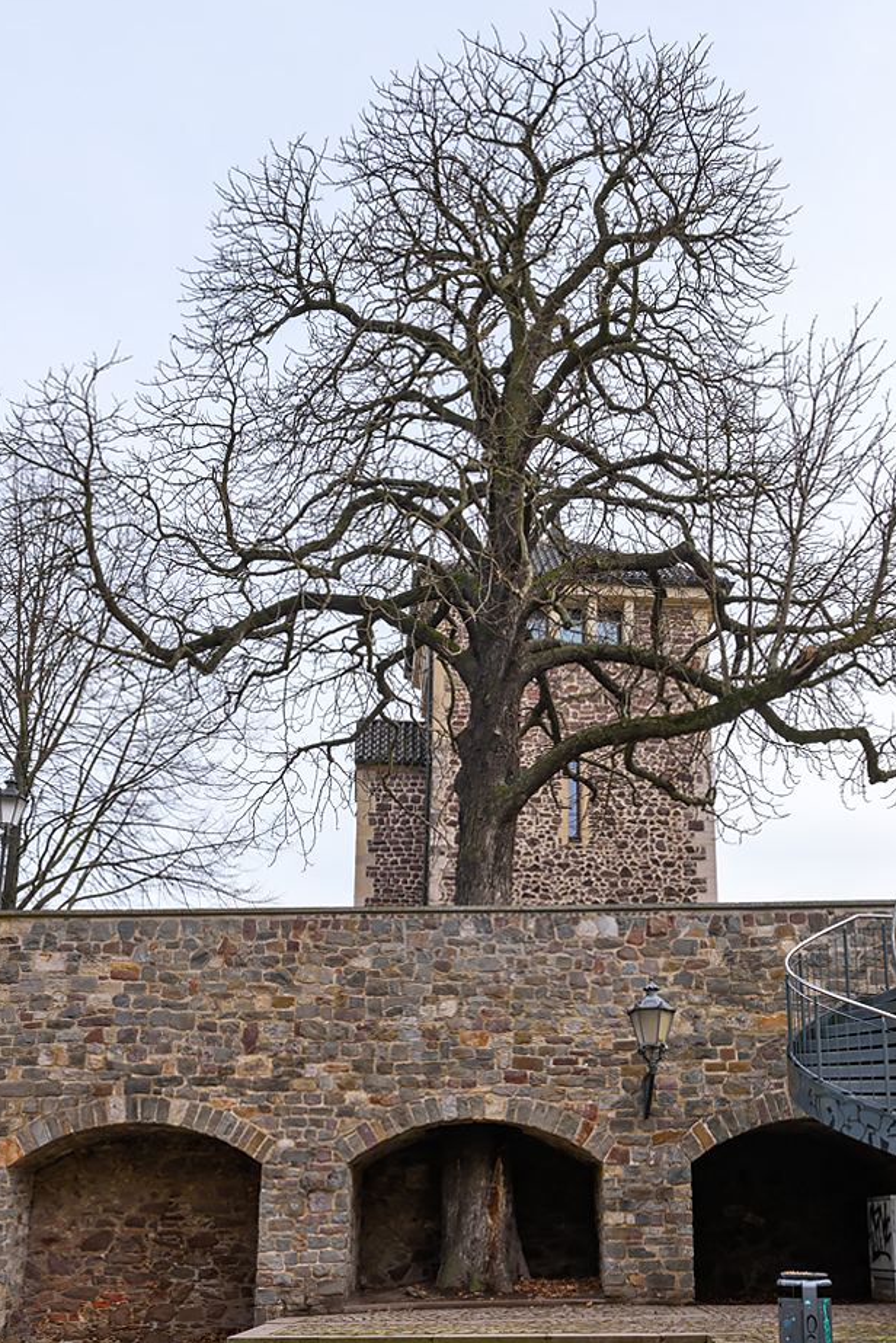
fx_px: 1455
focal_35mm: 39
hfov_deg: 34.2
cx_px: 479
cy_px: 675
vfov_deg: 49.5
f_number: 7.1
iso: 200
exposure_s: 1/320
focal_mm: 24
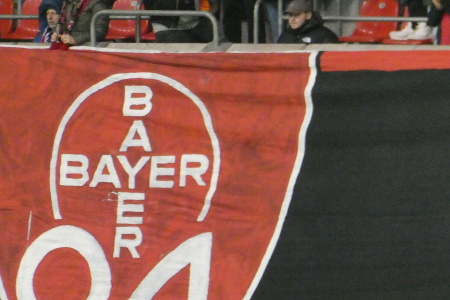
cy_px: 230
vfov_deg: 1.3
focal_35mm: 1069
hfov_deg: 1.9
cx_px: 141
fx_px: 13365
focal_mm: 121.5
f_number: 6.3
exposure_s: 1/80
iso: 1600
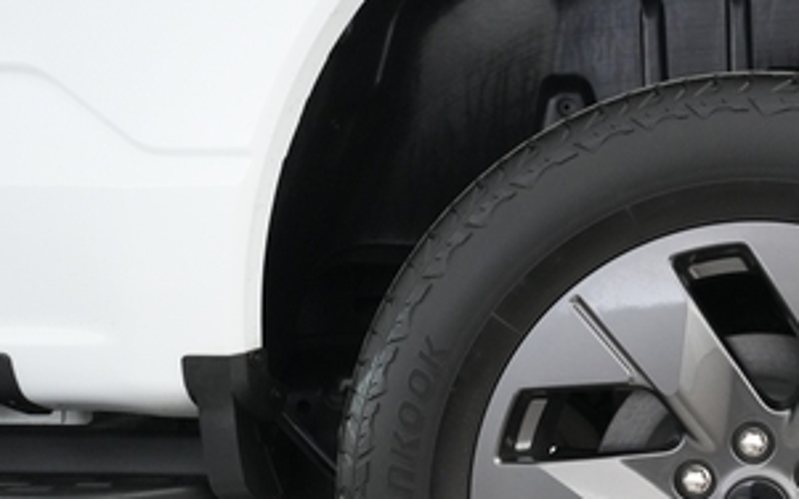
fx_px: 1132
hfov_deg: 36.0
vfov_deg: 23.7
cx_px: 751
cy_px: 515
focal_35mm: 52
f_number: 2.8
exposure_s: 1/160
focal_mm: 24
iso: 4000
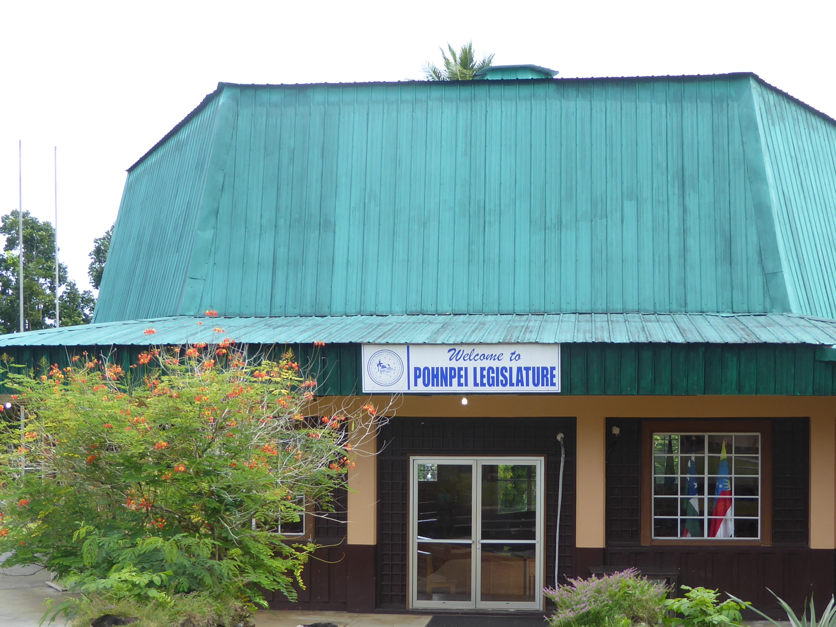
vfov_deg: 26.8
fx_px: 1304
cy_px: 435
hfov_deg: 35.5
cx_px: 482
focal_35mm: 54
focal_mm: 5.8
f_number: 3.6
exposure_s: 1/320
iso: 80
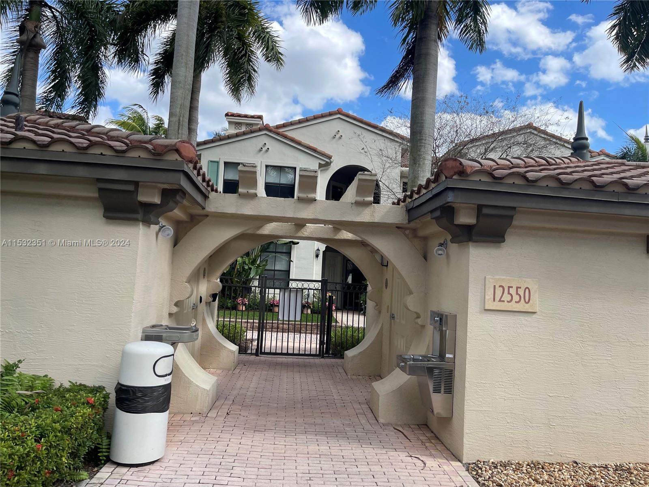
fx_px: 469
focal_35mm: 25
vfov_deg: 54.9
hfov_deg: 69.4
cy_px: 244
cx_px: 324
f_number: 1.6
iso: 32
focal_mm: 5.1
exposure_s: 1/1266
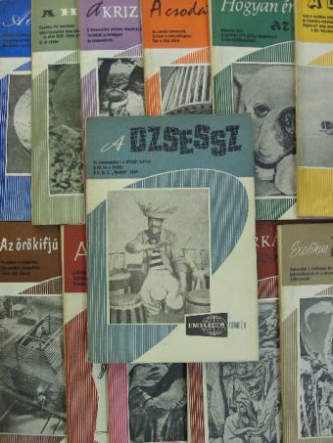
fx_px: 526
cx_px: 166
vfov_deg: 45.8
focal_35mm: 41
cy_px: 222
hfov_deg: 35.2
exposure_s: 1/30
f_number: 3.5
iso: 178
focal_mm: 6.8
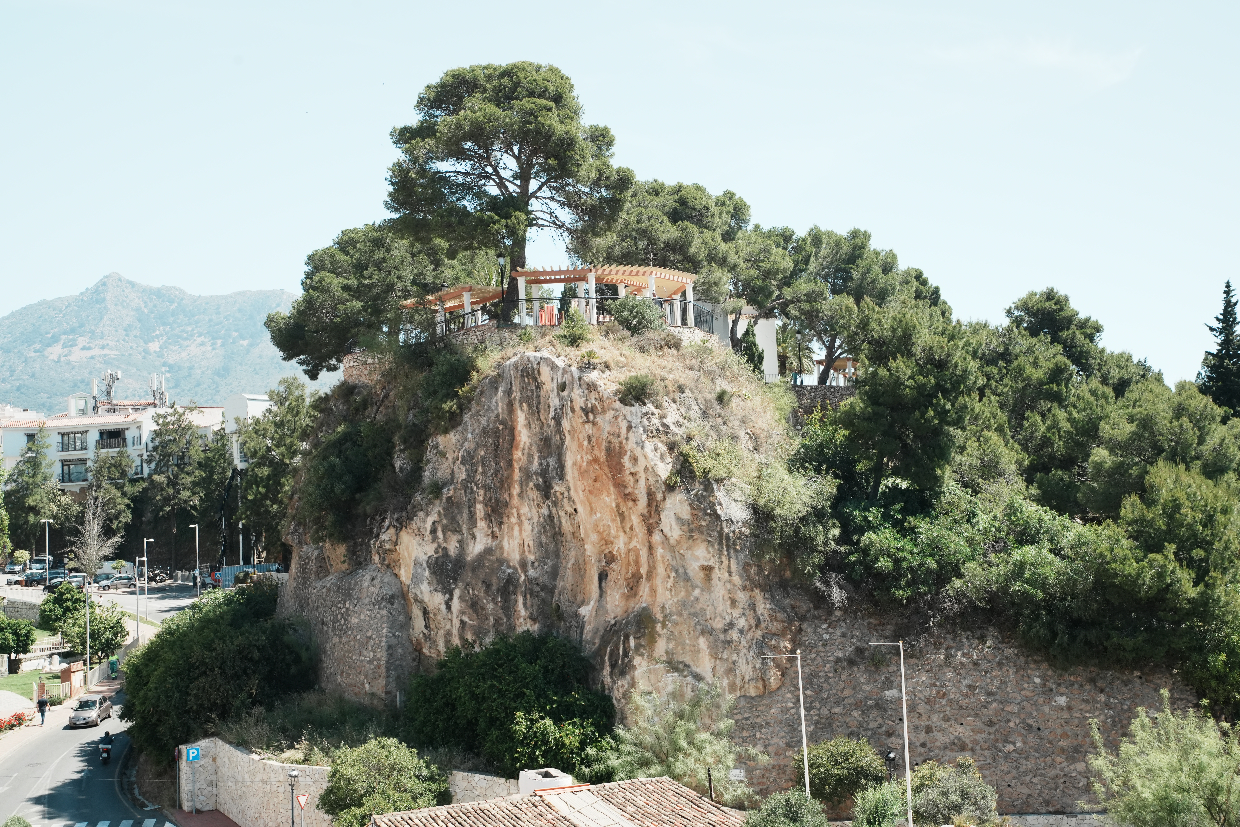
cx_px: 620
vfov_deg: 27.0
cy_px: 414
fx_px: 1722
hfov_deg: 39.6
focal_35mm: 50
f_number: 10
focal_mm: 50
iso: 1250
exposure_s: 1/500
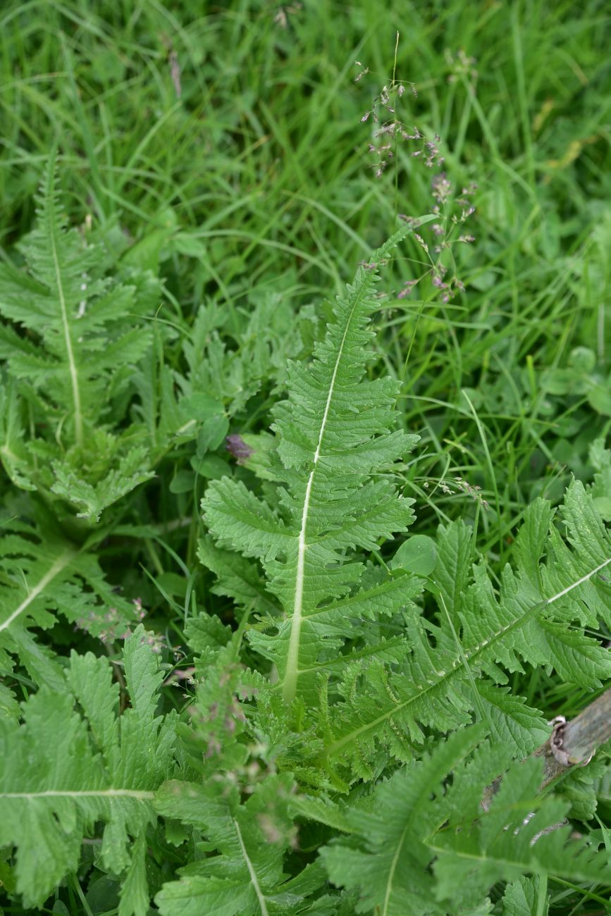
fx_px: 1272
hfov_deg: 27.0
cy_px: 458
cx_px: 306
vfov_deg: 39.6
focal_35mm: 50
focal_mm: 50
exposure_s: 1/125
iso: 250
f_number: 6.3
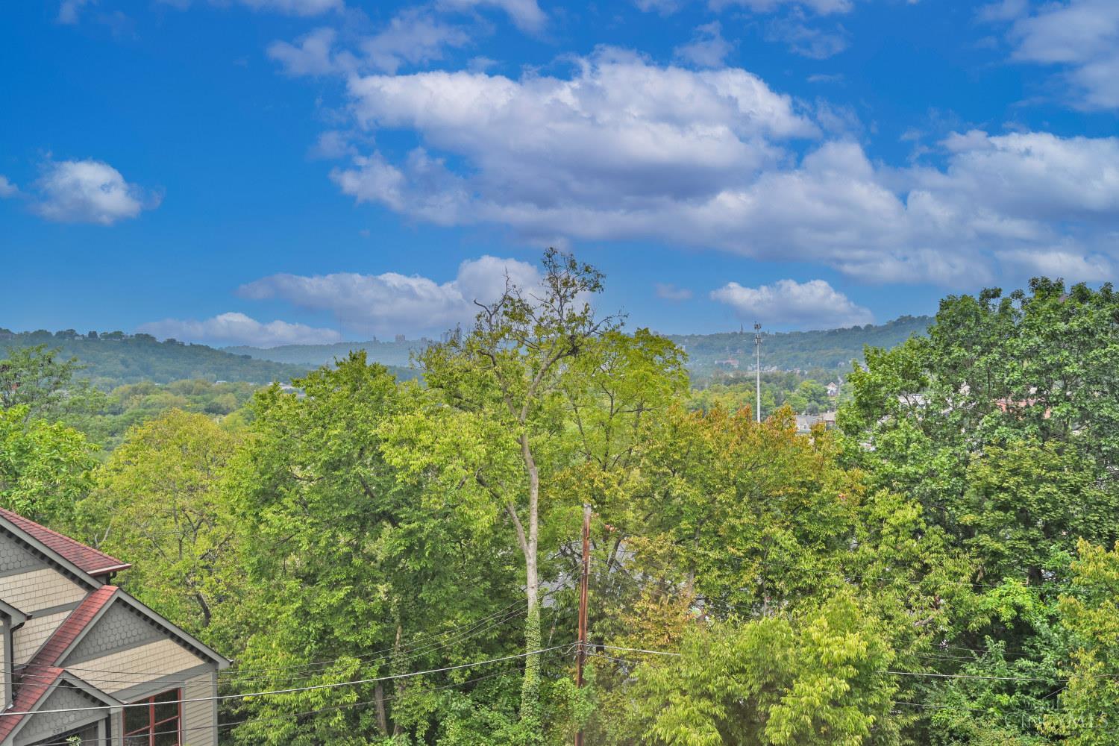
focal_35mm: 30
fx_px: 932
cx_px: 560
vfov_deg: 43.6
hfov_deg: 61.9
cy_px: 373
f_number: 5.6
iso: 100
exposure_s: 1/250
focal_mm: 30
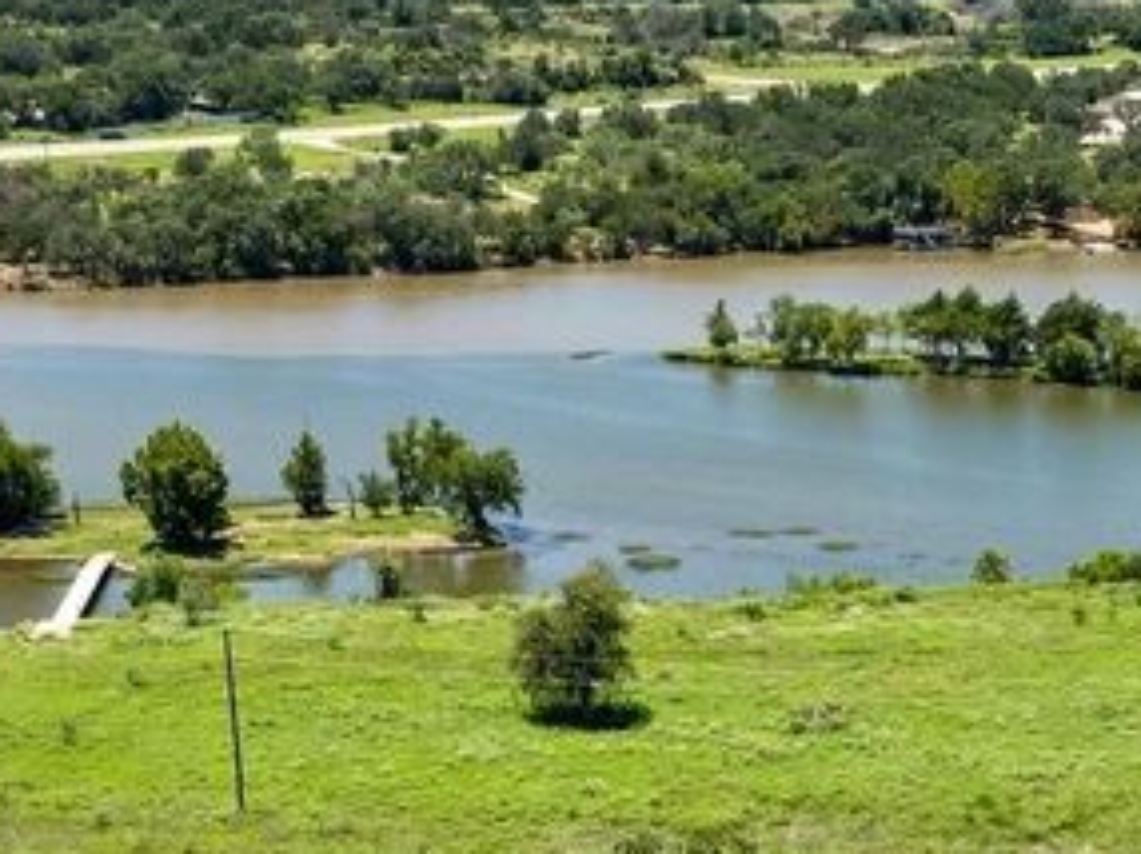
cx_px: 969
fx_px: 2832
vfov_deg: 16.3
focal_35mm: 86
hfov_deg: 22.4
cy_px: 1095
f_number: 5
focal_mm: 12.29
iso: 100
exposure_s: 1/640
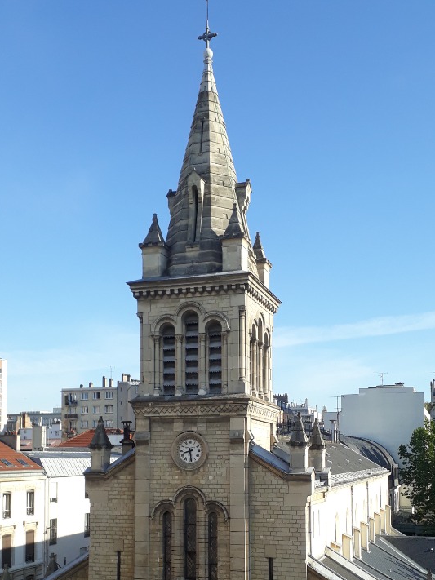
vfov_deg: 44.4
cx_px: 220
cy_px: 427
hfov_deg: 35.1
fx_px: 687
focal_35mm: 41
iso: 40
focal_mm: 3.6
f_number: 1.9
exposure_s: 1/899
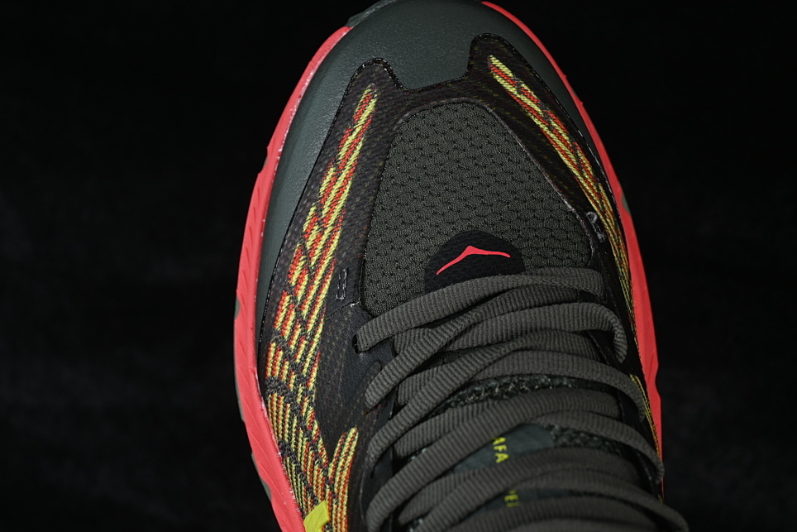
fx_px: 1860
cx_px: 428
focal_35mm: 84
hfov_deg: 24.2
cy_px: 271
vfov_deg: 16.3
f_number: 6.3
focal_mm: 50
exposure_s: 1/50
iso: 160
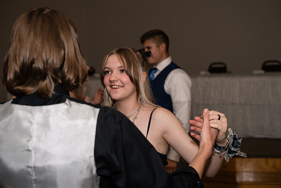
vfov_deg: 20.6
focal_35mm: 66
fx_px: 515
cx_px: 140
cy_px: 94
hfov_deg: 30.5
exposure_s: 1/250
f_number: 4
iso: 400
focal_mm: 66
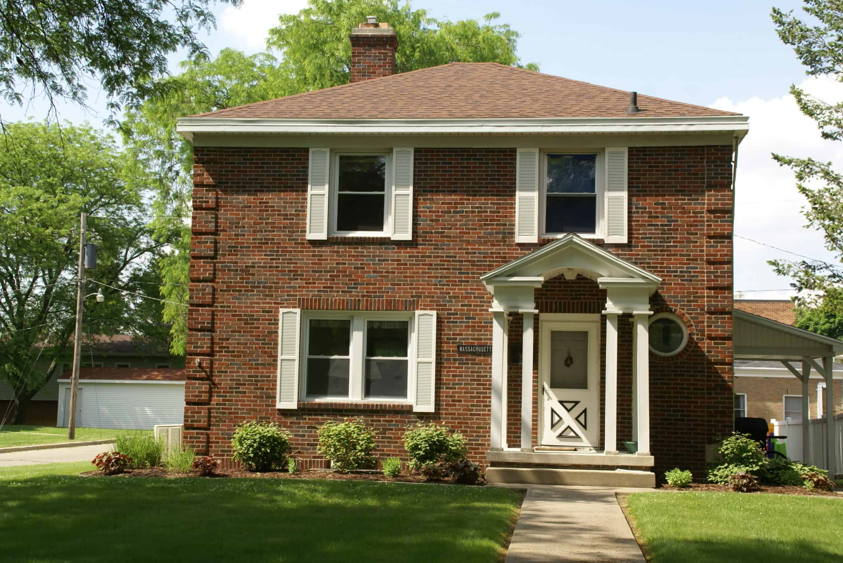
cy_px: 282
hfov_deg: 37.8
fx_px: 1230
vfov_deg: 25.8
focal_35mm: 52
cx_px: 422
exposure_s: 1/80
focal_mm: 35
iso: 100
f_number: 11
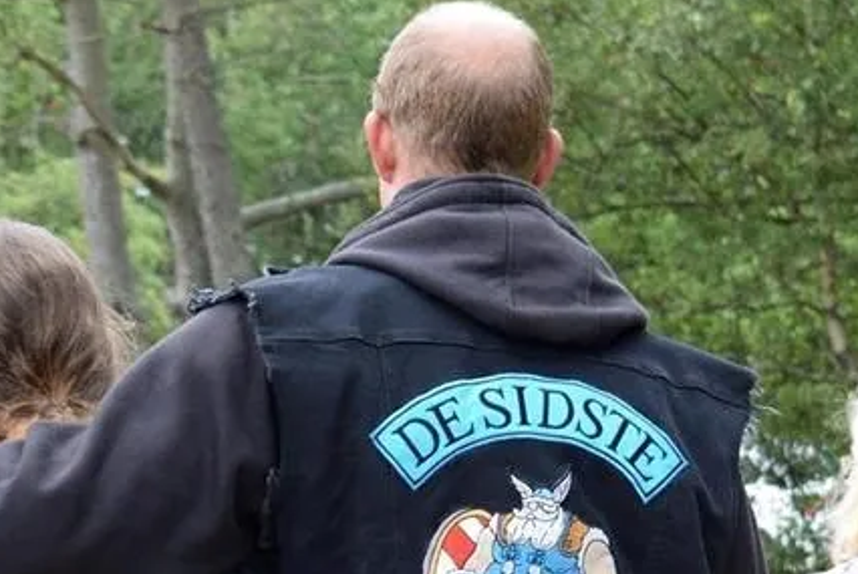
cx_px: 544
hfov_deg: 11.3
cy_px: 479
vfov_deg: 7.5
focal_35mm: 182
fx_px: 4342
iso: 400
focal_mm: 48
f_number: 7.1
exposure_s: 1/200
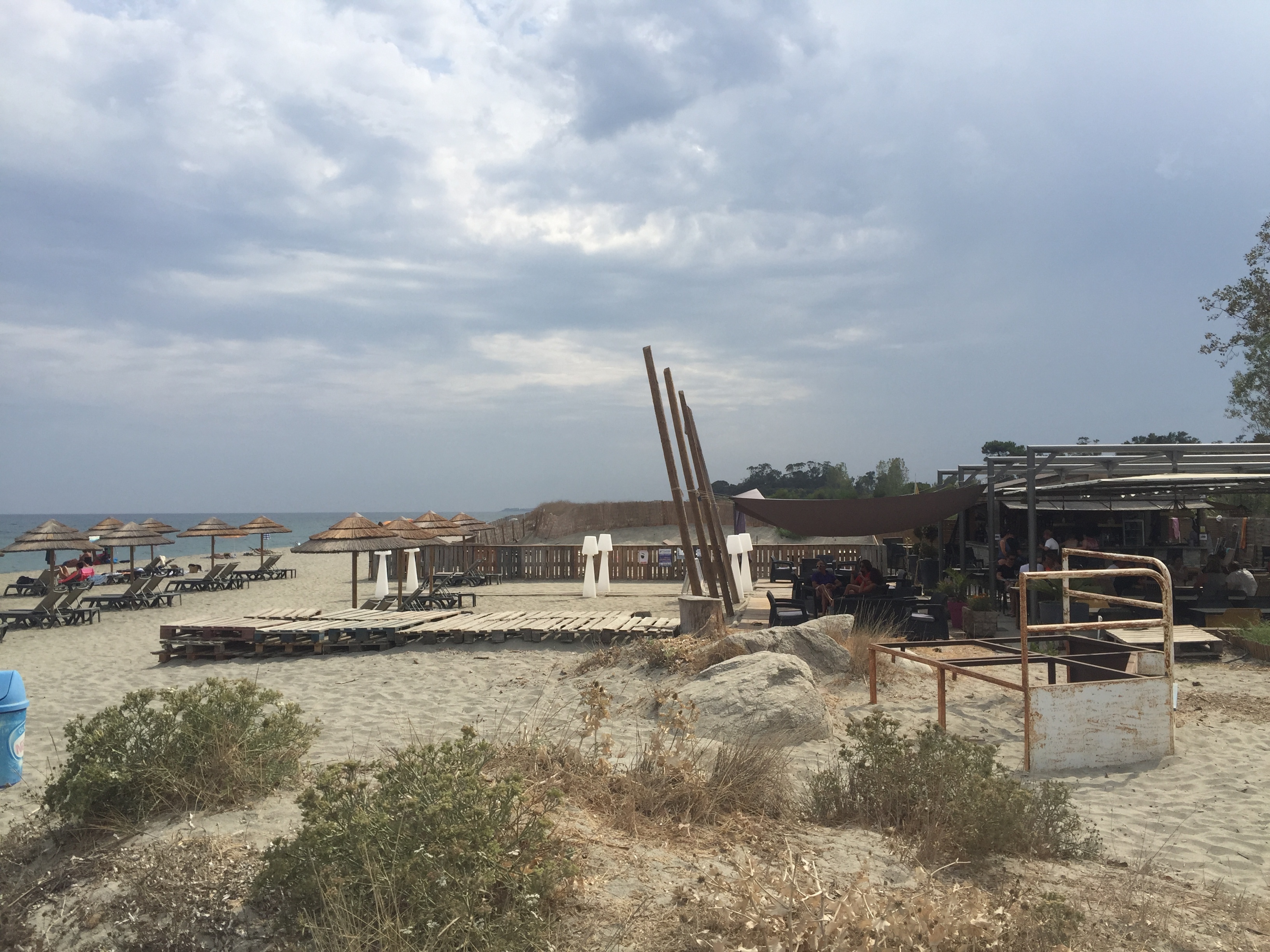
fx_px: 1064
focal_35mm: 29
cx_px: 635
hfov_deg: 61.7
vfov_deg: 48.2
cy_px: 476
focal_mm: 4.15
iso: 32
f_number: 2.2
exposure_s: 1/3049
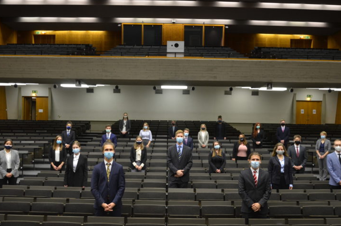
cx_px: 170
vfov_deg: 44.8
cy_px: 120
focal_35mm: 29
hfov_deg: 63.7
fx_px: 274
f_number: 3.5
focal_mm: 18
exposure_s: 1/50
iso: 800
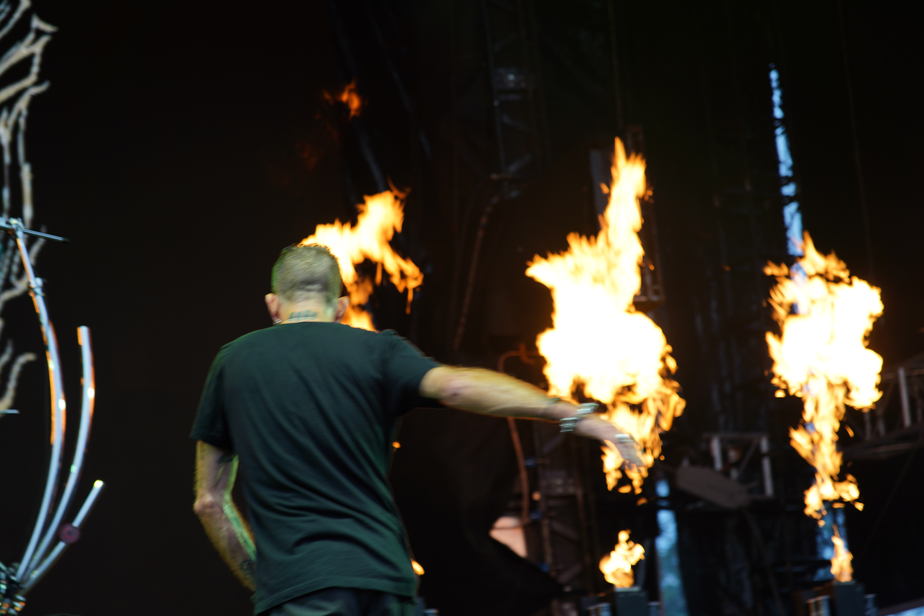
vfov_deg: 13.0
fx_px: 2695
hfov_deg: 19.5
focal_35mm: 105
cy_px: 308
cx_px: 462
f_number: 4
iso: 200
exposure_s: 1/80
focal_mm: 105
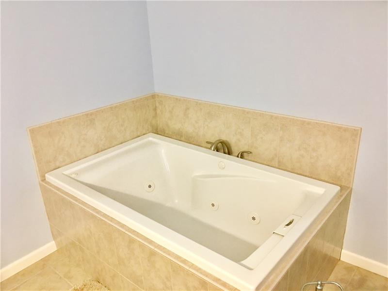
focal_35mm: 29
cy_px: 146
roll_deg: +3.2
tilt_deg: -24.2
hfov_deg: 61.7
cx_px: 194
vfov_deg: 48.2
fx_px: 325
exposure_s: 1/30
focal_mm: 4.15
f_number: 2.2
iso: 80
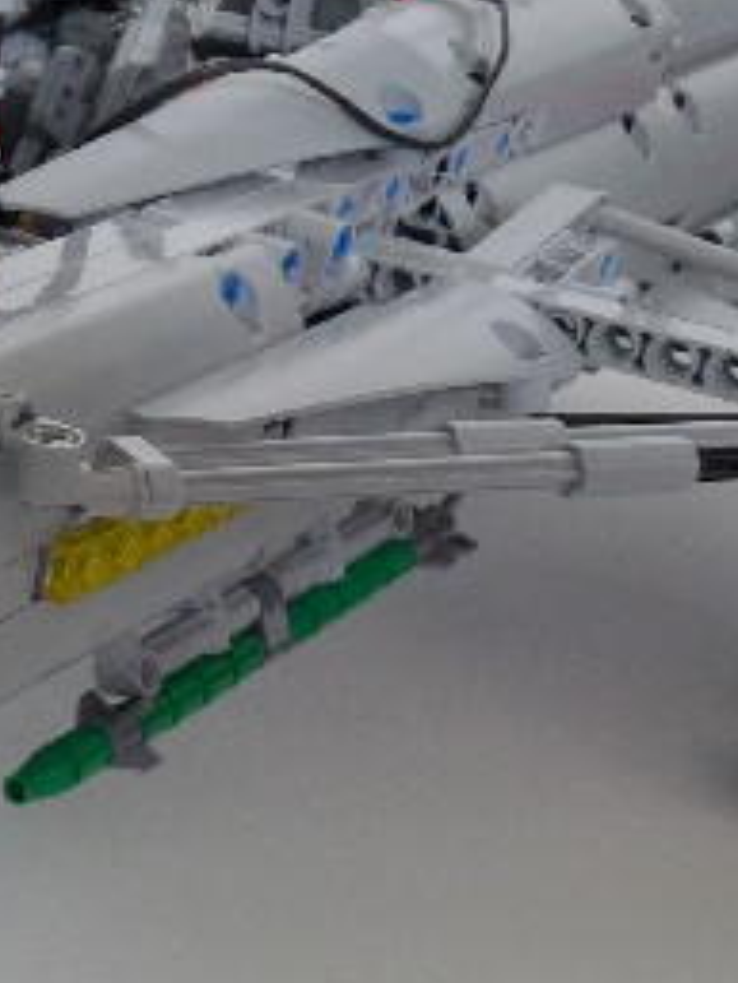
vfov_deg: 23.2
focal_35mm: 84
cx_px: -776
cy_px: 608
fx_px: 2386
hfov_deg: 14.4
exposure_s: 1/20
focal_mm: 4.8
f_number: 2.8
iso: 100
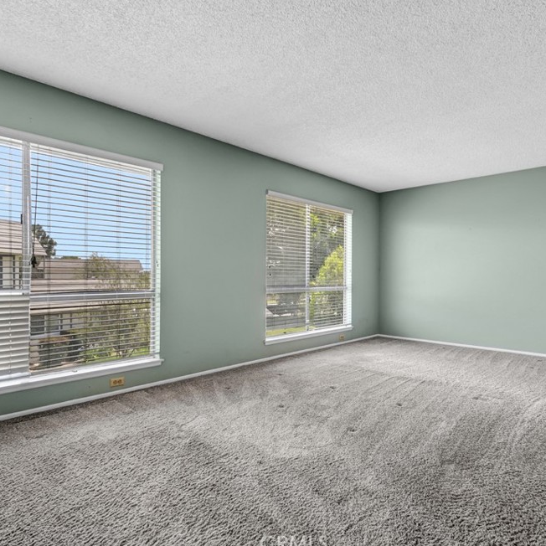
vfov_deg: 74.8
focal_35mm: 20
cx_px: 293
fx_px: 357
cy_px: 270
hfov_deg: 74.7
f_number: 9
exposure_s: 1/30
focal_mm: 10
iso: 400
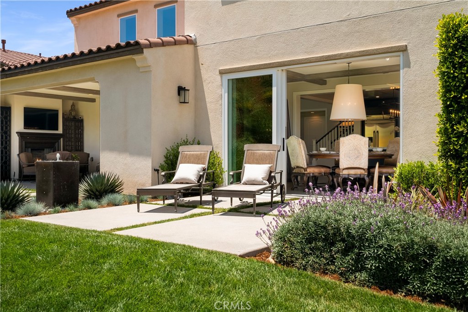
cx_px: 234
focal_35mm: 35
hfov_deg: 54.4
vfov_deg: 37.9
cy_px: 156
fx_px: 455
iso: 200
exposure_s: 1/640
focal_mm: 35
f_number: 7.1
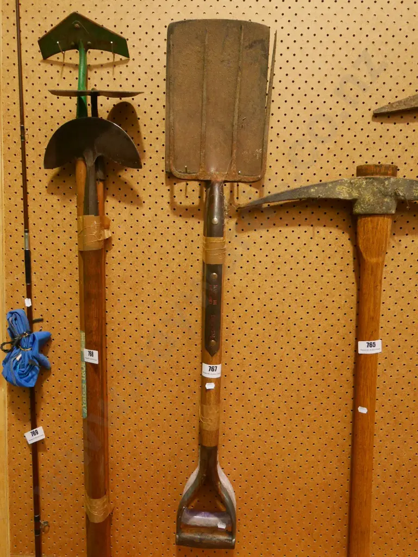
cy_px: 278
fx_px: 483
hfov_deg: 46.8
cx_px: 209
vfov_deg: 59.9
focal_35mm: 30
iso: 3200
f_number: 3.8
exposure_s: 1/160
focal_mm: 15
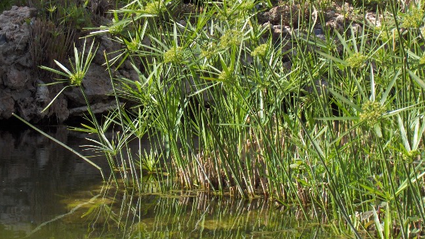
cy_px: 99
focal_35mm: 128
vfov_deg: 9.5
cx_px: 212
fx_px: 1443
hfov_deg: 16.8
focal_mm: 24
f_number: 4.9
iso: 133
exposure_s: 1/243
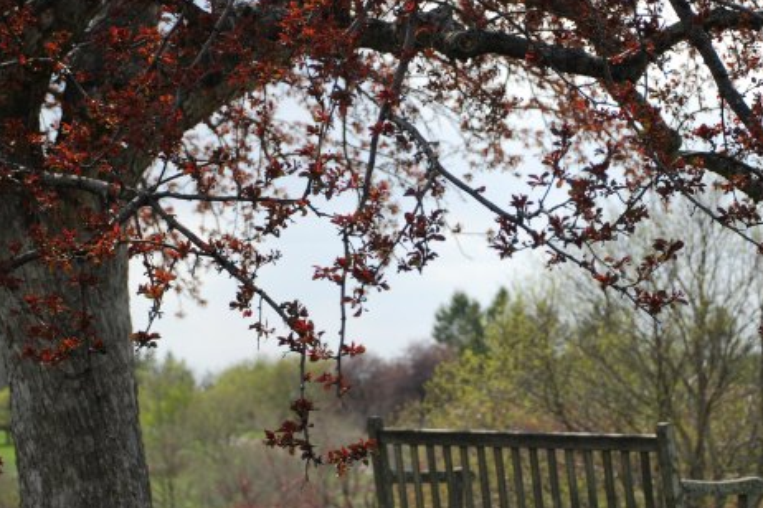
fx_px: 2988
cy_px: 350
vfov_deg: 9.7
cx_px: 469
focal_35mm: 141
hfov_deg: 14.5
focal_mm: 62
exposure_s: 1/500
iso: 160
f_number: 5.6
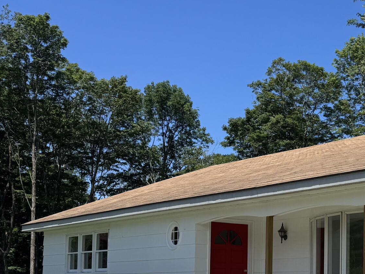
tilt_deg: +2.6
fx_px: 675
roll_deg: +0.2
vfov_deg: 22.4
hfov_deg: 26.7
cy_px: 244
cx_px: 442
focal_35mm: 64
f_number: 1.78
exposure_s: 1/4608
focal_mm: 6.76
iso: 80
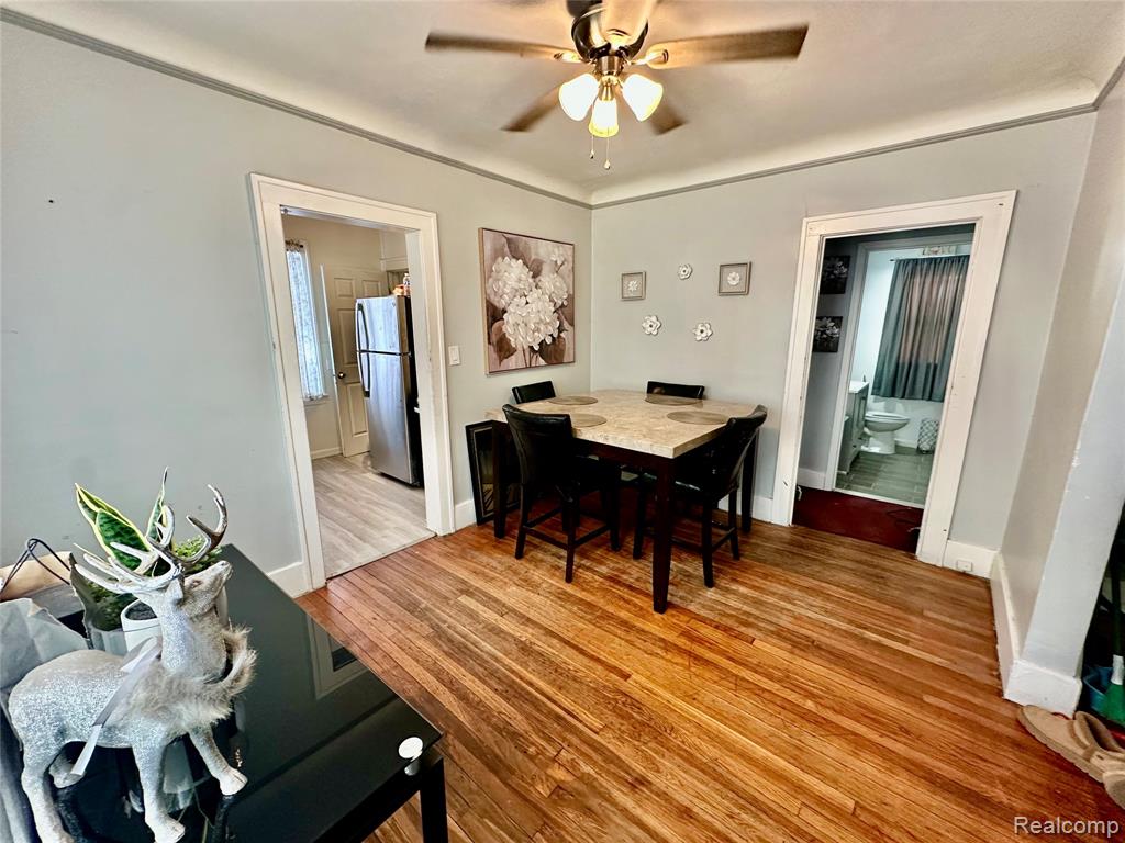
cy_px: 422
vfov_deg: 85.7
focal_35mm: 14
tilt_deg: -11.6
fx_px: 455
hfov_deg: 102.1
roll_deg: -0.3
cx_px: 562
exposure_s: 1/60
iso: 250
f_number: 2.2
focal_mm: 2.22
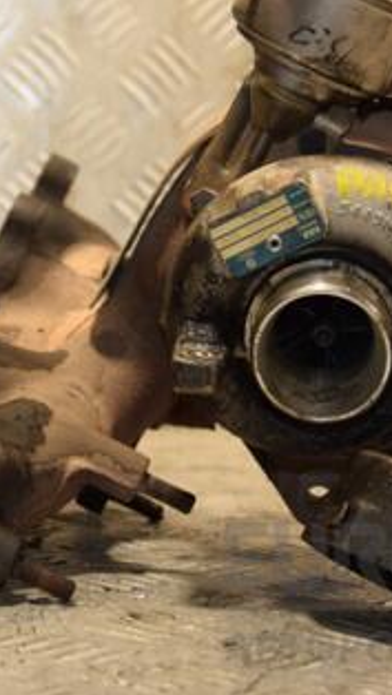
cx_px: 182
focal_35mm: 120
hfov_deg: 10.1
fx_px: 2214
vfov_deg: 17.8
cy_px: 261
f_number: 4.8
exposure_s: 1/200
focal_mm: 40
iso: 800
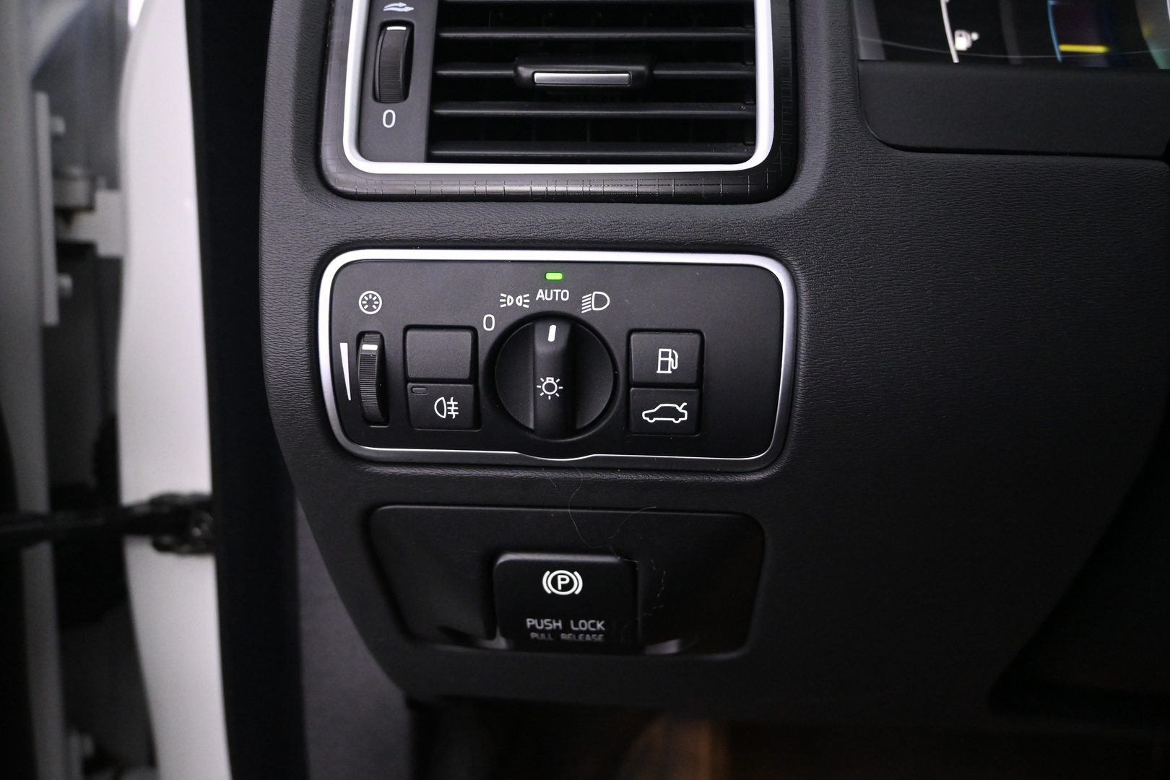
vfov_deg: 42.6
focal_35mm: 31
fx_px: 999
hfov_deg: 60.7
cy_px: 390
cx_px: 585
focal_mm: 20.5
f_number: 3.8
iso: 3200
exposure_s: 1/30
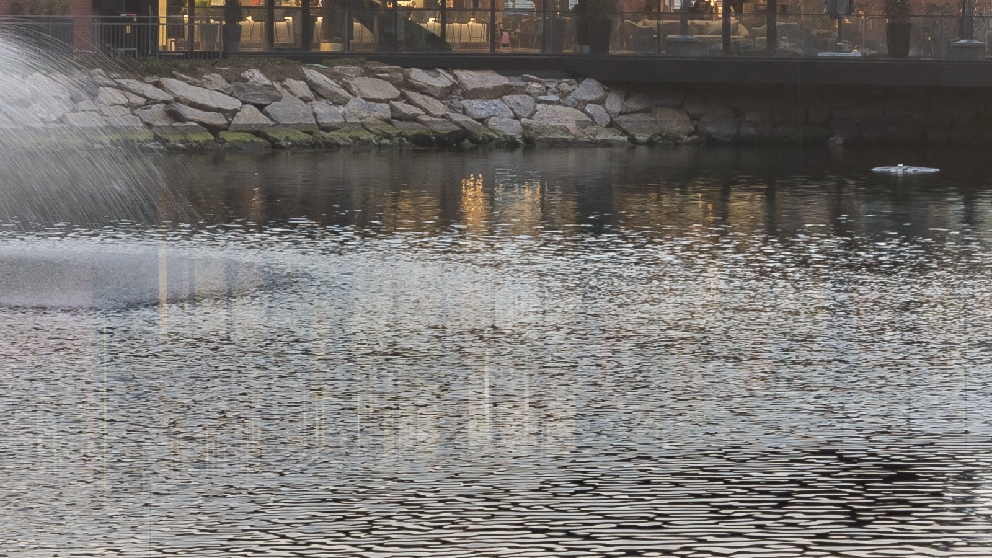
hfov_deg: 12.2
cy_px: 135
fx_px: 4629
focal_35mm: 176
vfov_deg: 6.9
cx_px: 751
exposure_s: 1/10
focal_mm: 35
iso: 200
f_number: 6.3
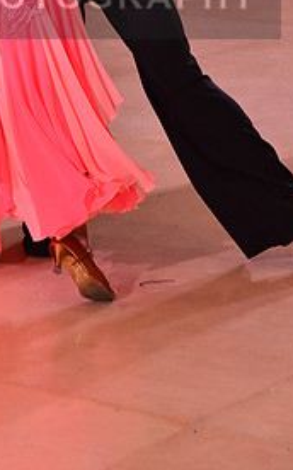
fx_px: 2881
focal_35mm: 225
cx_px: 47
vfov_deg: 9.3
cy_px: -17
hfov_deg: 5.8
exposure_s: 1/320
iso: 2500
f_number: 6.3
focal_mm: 105
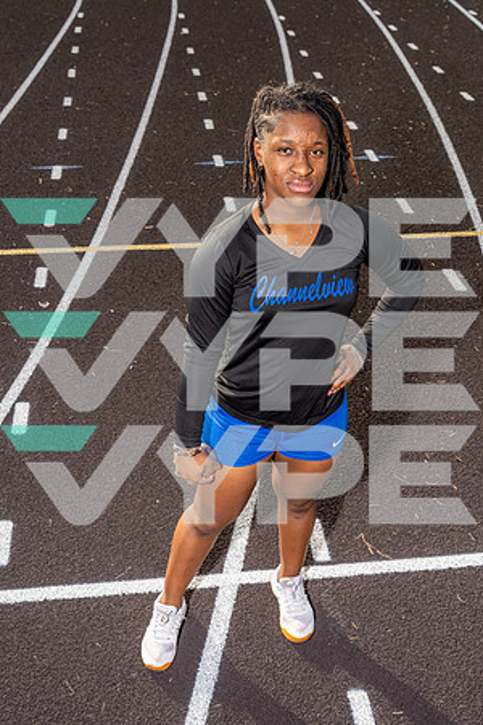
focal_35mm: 43
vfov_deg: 45.4
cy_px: 362
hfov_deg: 31.2
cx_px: 242
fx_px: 865
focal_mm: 43
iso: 160
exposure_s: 1/250
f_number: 7.1
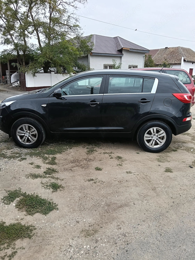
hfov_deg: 51.5
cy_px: 130
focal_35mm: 27
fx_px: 202
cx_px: 98
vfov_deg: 65.2
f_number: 1.8
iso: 50
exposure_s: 1/252
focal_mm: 3.98
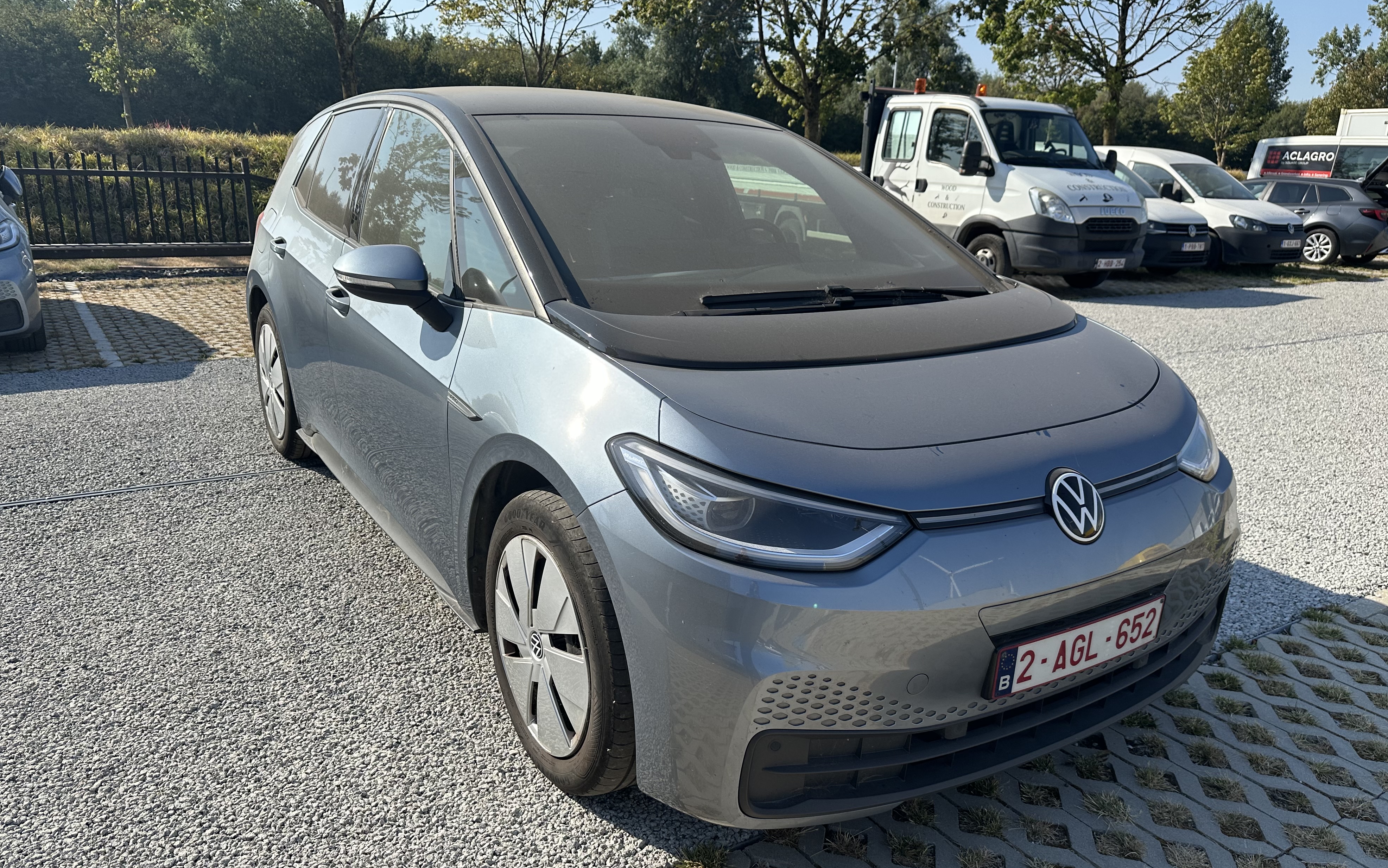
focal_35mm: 26
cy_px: 504
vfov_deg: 47.4
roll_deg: -1.0
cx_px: 698
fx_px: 984
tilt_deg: -18.2
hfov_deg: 70.4
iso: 80
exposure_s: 1/3597
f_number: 1.78
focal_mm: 6.86
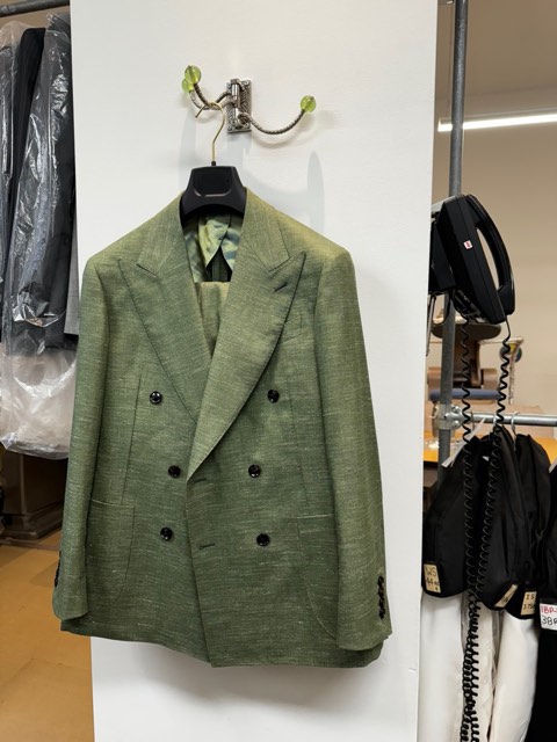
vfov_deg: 71.6
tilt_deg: -4.8
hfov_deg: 56.8
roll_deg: -0.3
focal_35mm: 24
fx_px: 515
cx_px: 278
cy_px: 371
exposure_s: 1/120
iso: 200
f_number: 1.78
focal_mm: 6.76
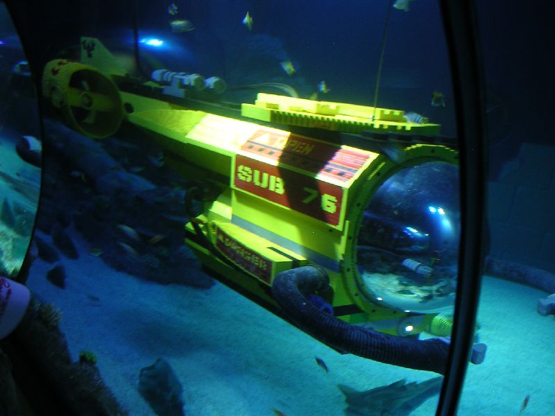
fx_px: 609
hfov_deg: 49.0
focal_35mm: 38
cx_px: 278
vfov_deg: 37.7
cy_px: 208
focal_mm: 5.8
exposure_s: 1/3.7
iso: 100
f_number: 2.8
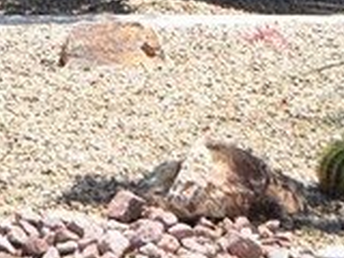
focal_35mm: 313
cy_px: -264
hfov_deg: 6.3
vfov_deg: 4.7
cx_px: -129
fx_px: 3110
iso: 200
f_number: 9
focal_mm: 32
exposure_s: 1/320
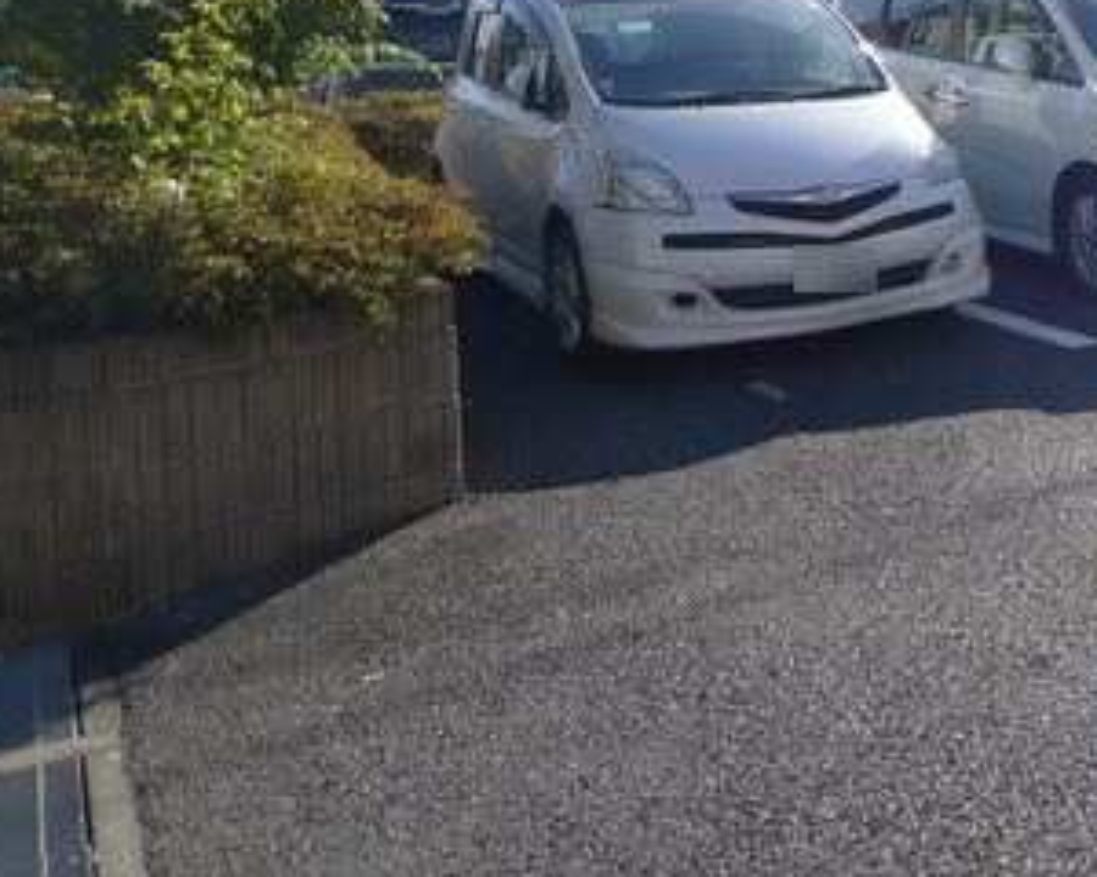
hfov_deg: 32.4
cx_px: 1379
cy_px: 99
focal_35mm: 45
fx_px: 1461
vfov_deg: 31.9
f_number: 2
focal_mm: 3.9
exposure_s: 1/2000
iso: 100
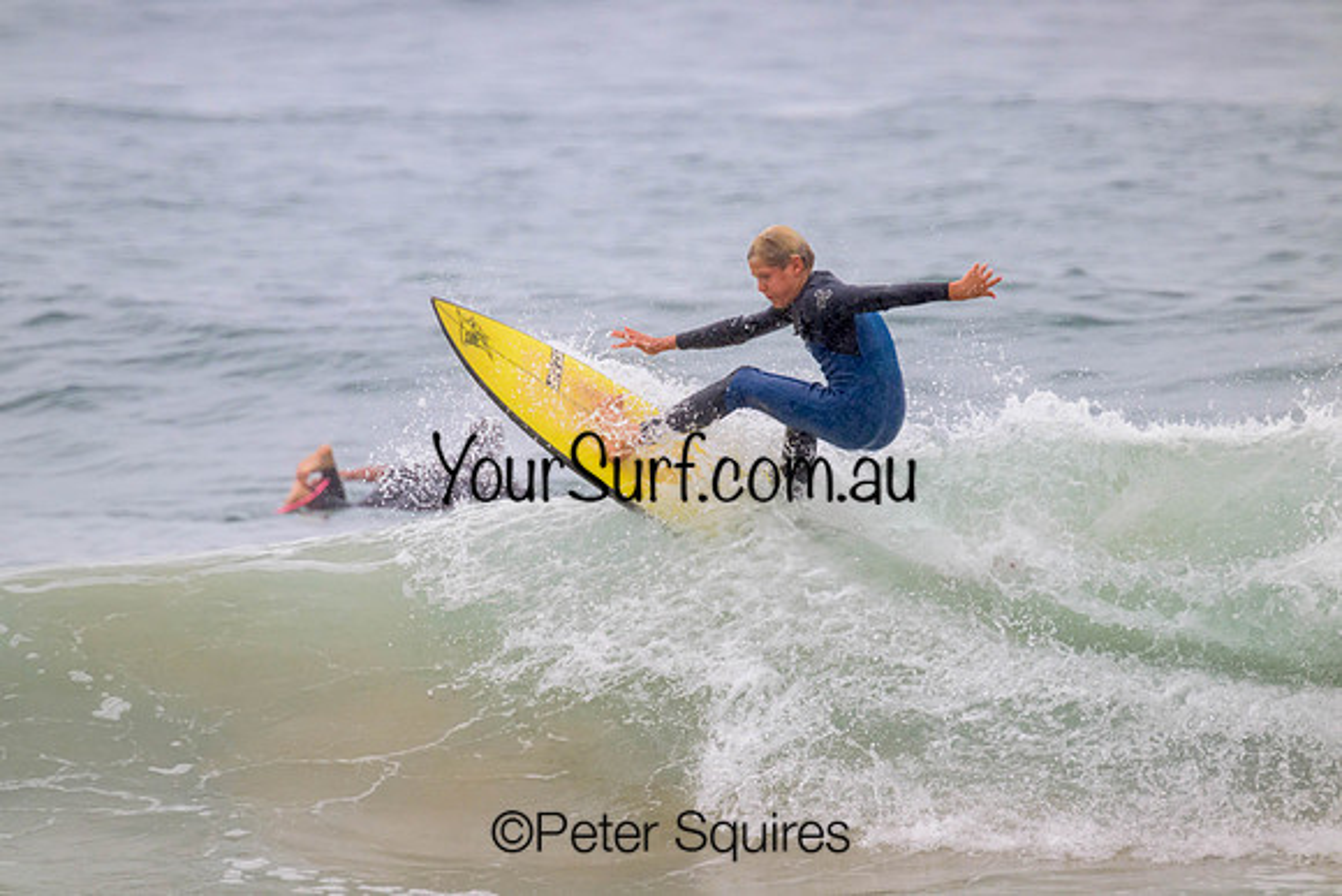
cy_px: 448
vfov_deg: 1.7
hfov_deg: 2.6
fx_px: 29828
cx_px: 671
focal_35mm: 800
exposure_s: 1/2000
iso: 1400
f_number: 11
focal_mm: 800
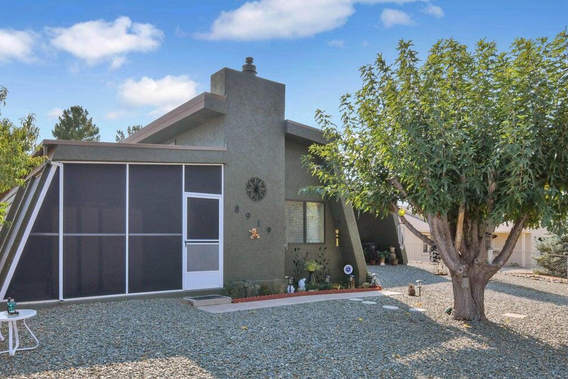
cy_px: 241
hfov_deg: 71.3
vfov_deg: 50.7
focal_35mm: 25
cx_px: 255
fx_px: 394
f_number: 11
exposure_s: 1/500
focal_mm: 16
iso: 500
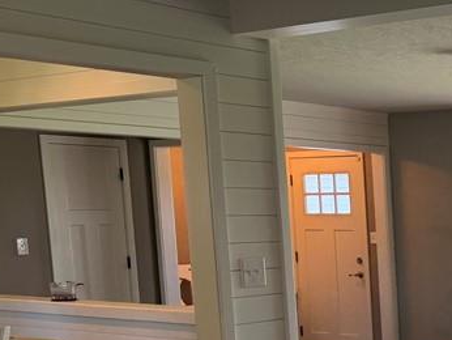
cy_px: 354
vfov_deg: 20.0
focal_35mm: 71
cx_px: 585
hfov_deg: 24.1
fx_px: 928
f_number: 1.78
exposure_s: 1/189
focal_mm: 6.76
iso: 100
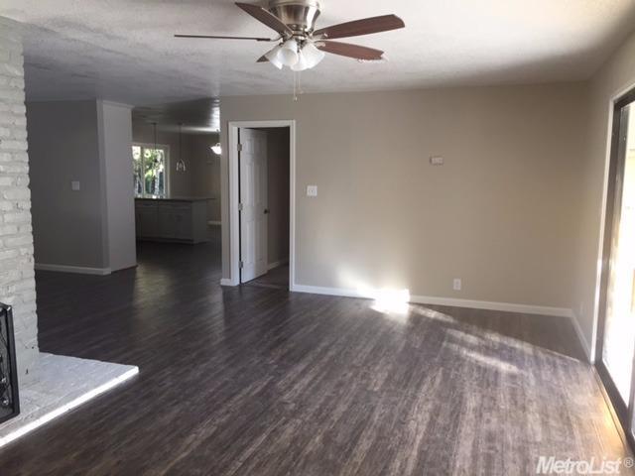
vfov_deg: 48.2
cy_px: 238
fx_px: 532
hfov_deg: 61.7
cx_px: 318
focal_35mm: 29
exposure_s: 1/30
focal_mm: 4.15
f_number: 2.2
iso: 40
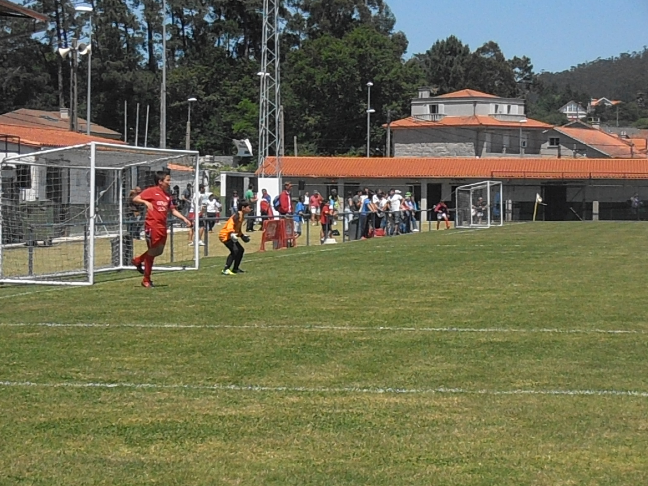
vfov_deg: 13.3
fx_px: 2078
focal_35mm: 111
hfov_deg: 17.7
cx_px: 324
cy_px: 243
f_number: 14
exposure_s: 1/320
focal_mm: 19.64
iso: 400
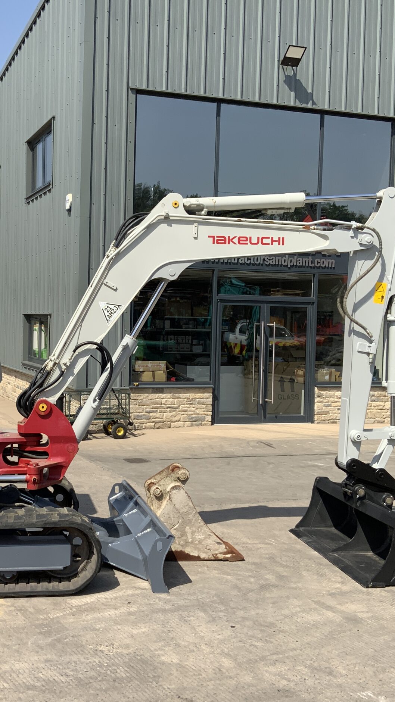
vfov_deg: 47.4
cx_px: 102
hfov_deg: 27.4
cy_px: 346
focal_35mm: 43
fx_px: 801
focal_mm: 3
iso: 16
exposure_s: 1/2141
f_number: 1.8
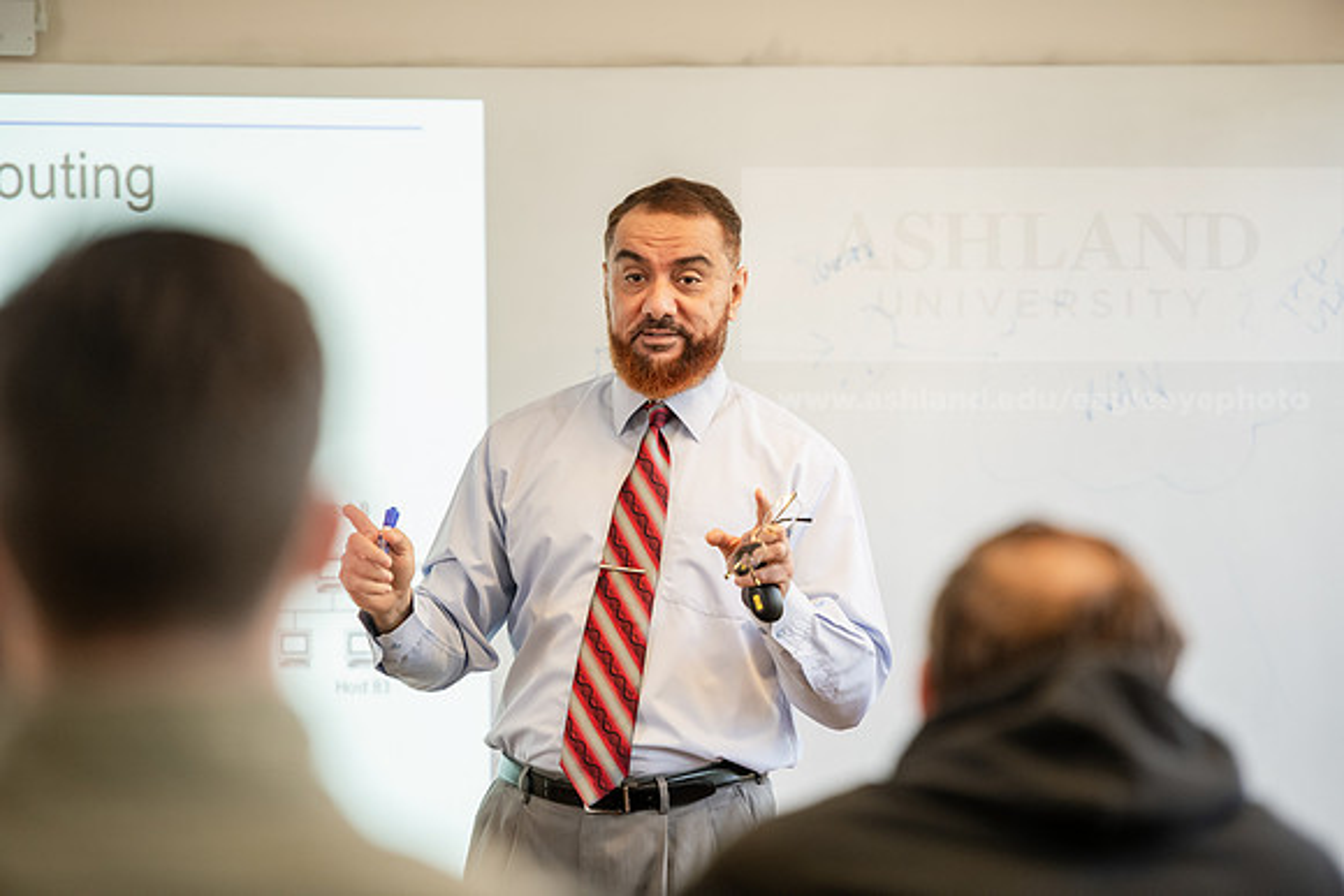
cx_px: 672
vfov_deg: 8.1
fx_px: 6348
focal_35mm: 170
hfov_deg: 12.1
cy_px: 448
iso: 1250
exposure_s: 1/200
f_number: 3.2
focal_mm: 170
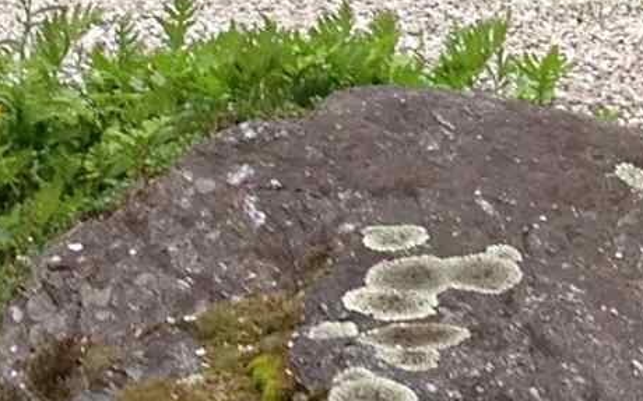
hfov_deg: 8.3
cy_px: -571
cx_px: 953
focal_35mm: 248
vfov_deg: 5.1
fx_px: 4344
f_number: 2.4
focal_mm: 4.28
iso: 50
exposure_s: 1/60
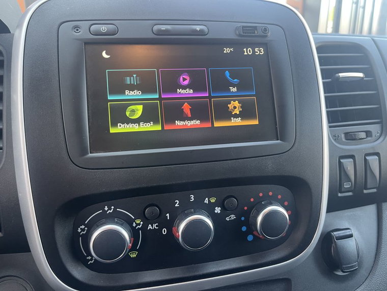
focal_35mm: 26
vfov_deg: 53.1
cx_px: 194
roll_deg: +0.3
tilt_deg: -18.5
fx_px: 291
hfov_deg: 67.3
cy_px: 146
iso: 125
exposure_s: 1/86
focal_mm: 5.1
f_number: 1.6
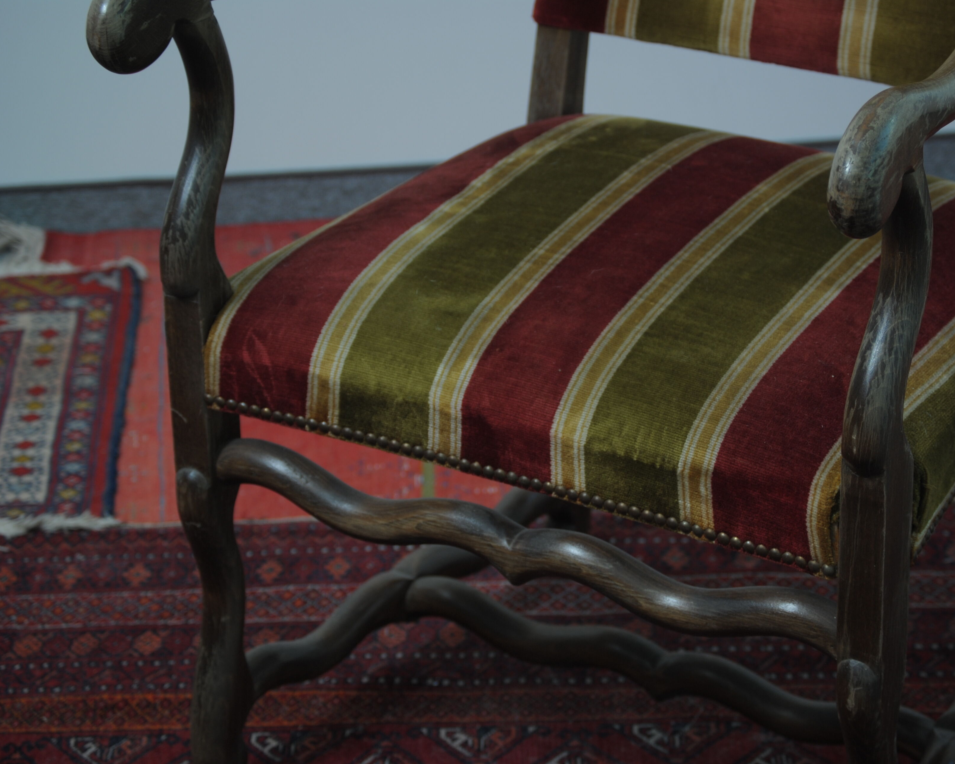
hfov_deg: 20.5
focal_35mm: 94
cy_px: 385
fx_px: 2644
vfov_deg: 16.4
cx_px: 551
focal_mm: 55
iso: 100
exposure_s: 1/160
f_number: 4
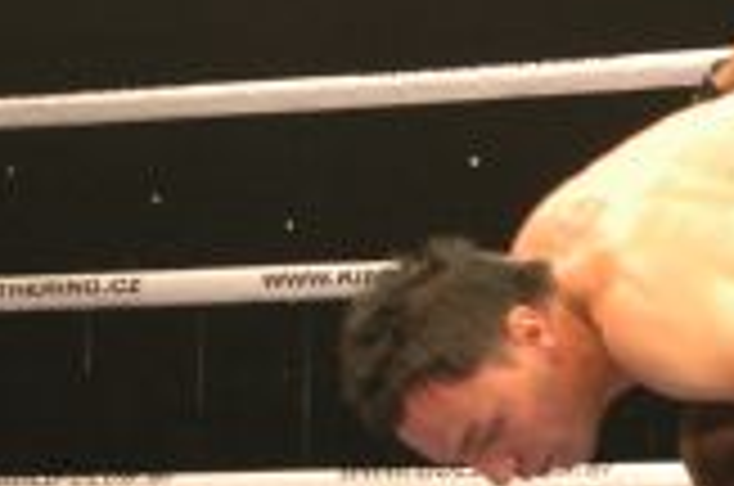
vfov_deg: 6.5
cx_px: 1202
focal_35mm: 210
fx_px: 4273
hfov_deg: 9.5
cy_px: 428
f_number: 2.8
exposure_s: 1/400
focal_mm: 36
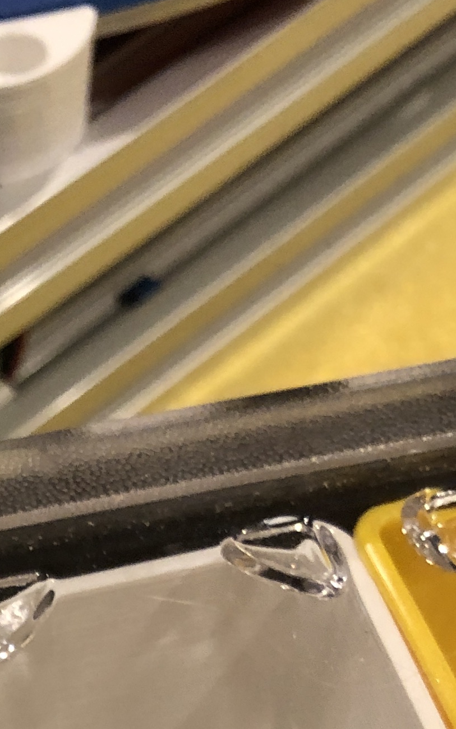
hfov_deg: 13.5
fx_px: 1830
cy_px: 1047
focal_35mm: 92
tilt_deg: -62.3
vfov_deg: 19.9
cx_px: -189
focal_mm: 4
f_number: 1.8
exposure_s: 1/15
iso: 40
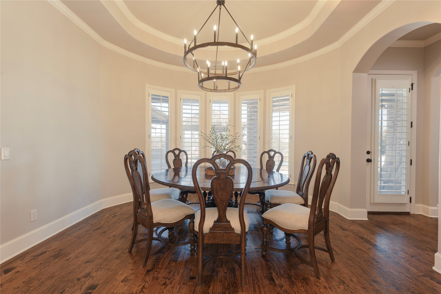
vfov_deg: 73.8
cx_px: 220
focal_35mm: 16
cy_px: 147
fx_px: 196
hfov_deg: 96.7
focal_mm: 16
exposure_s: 1/4
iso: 100
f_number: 7.1
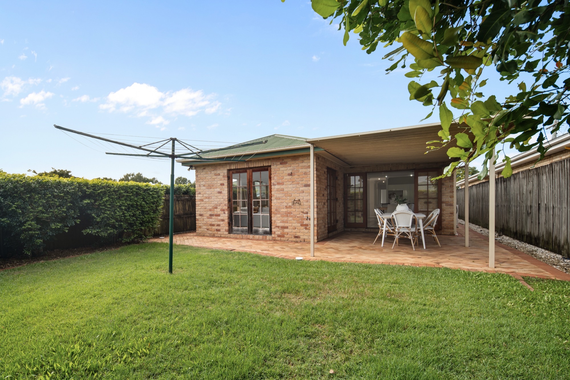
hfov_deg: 93.3
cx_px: 285
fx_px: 269
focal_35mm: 17
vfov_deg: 70.4
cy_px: 190
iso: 200
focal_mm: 17
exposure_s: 1/320
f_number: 8
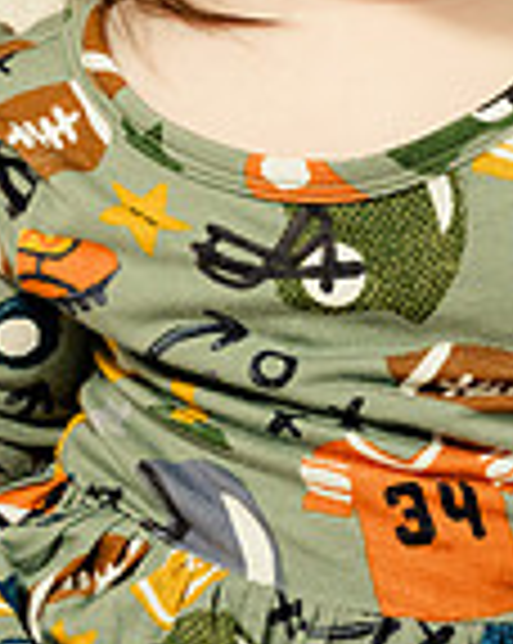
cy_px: 153
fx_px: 4051
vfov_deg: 9.1
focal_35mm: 213
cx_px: 256
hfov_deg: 7.2
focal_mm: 72
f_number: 5.6
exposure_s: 1/125
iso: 800
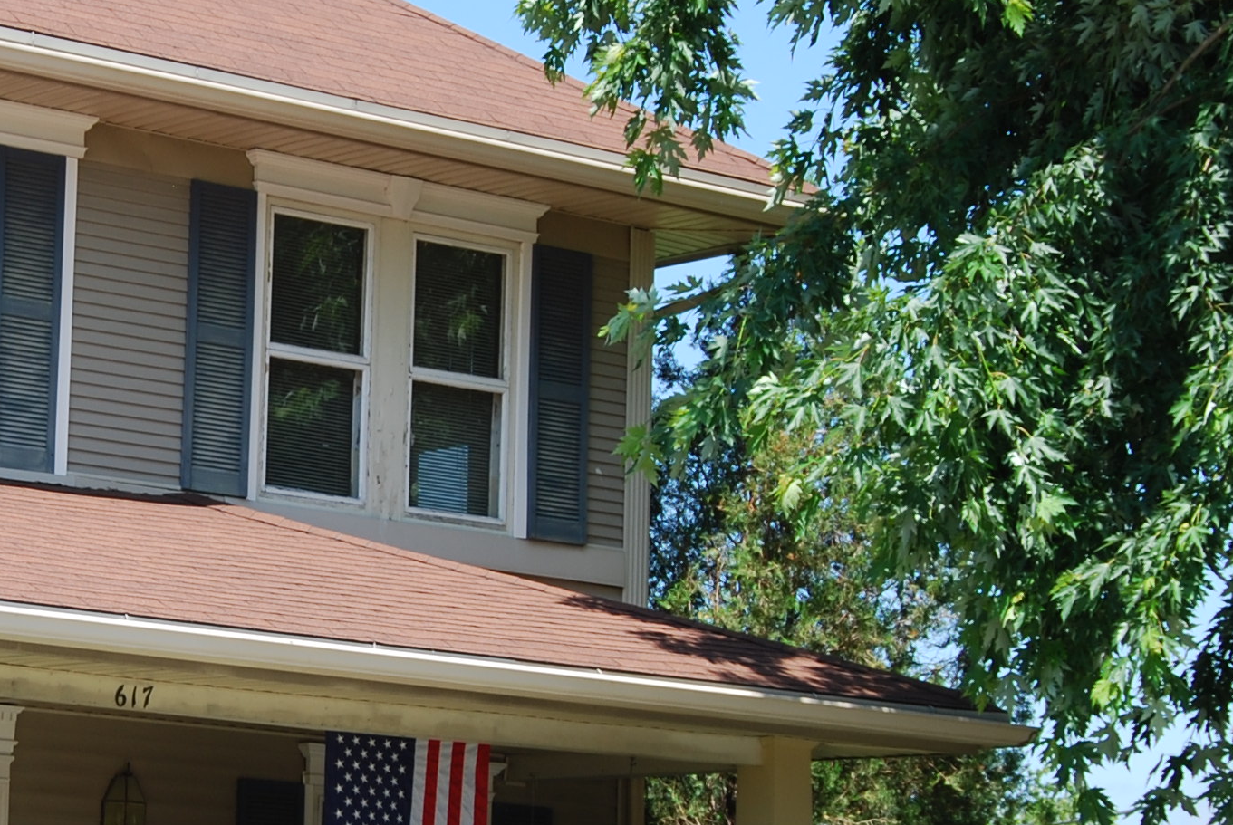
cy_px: 554
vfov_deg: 10.7
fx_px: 4389
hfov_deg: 15.8
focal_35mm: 128
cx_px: 99
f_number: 7.1
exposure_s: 1/200
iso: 100
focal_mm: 30
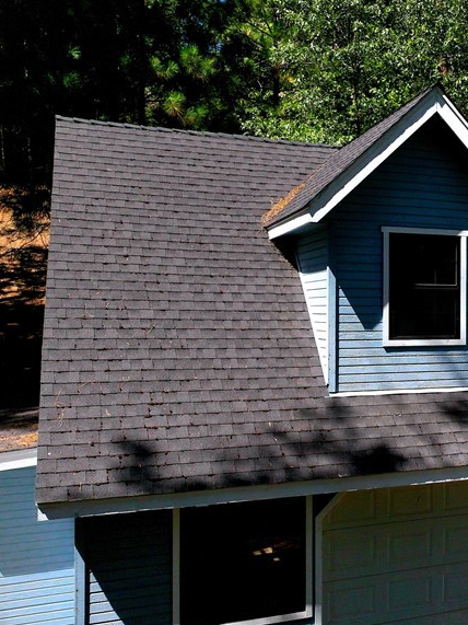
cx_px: 477
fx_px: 775
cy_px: 322
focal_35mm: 43
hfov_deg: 30.9
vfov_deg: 43.9
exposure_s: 1/400
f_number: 2.8
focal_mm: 12.29
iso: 210
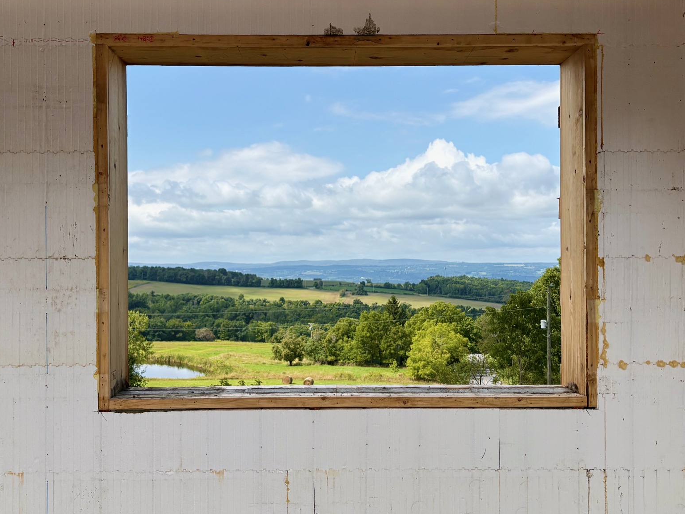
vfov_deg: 51.4
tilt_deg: +3.2
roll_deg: -0.2
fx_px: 534
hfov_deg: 65.3
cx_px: 351
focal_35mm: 27
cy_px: 249
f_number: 1.6
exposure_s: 1/3623
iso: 50
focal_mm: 5.96
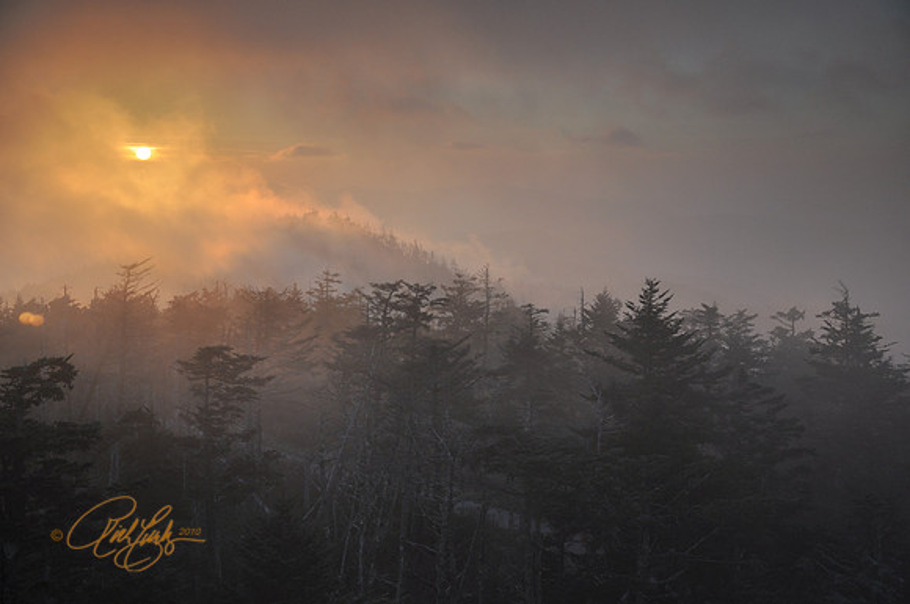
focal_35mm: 52
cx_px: 455
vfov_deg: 25.7
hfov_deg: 37.9
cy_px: 302
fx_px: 1325
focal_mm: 35
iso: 250
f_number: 4.5
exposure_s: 1/100
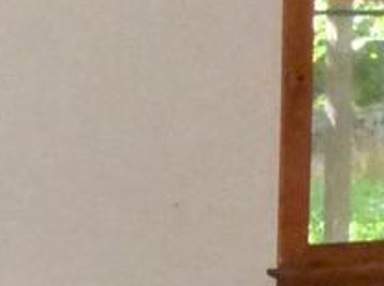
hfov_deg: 14.1
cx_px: 17
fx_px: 1528
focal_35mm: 138
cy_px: 142
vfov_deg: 10.7
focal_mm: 3.58
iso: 800
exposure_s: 1/60
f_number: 7.1
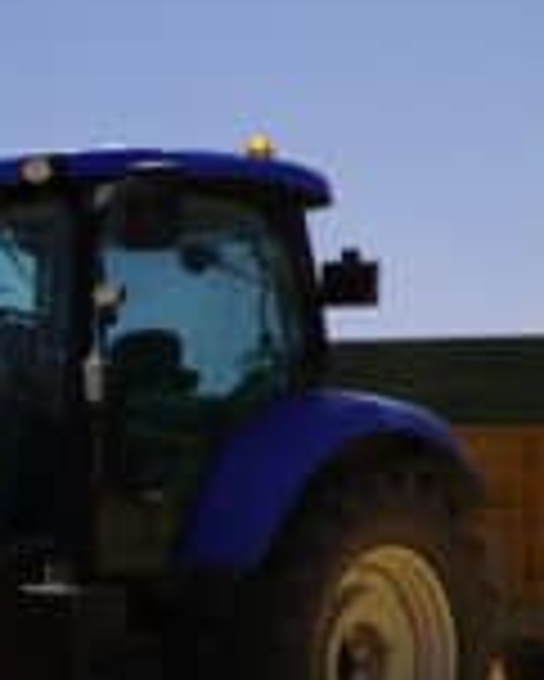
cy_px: 326
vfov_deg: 5.5
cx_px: 863
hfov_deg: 4.4
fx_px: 7057
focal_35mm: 351
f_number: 5.6
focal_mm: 94
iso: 100
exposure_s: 1/1600
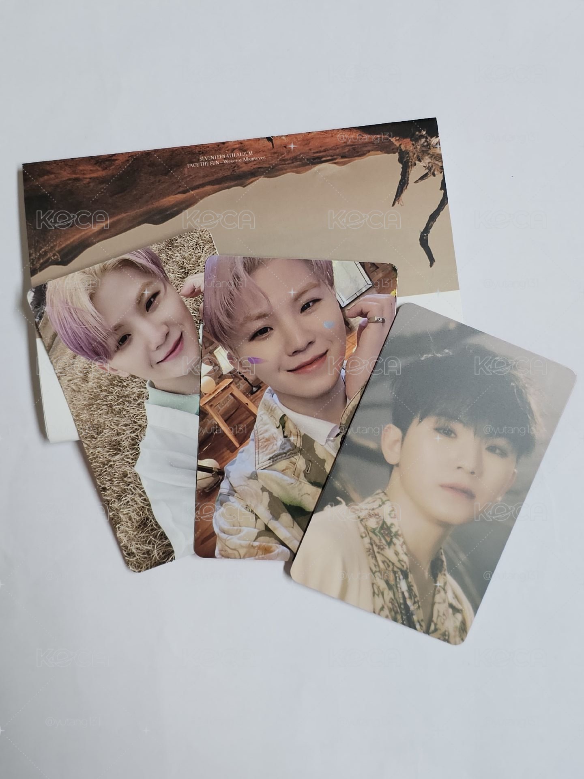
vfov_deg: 73.9
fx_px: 517
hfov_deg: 58.9
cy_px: 390
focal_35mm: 23
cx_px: 292
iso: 200
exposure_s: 1/60
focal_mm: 6.3
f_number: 1.7
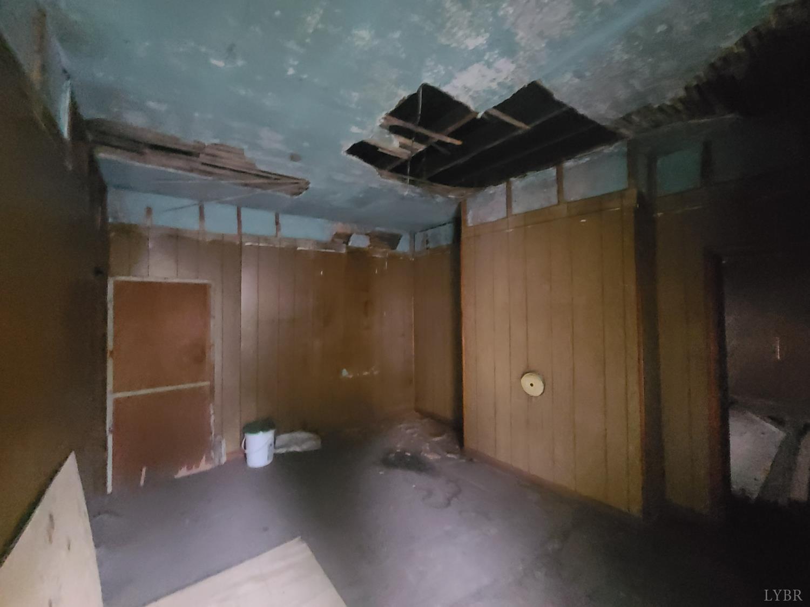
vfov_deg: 89.9
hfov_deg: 106.2
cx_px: 405
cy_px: 304
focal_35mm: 13
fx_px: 304
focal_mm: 2.2
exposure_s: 1/10
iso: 2500
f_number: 2.2
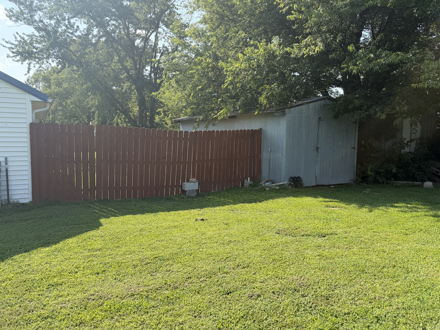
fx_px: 305
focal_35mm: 24
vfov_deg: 56.8
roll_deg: -1.0
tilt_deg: -5.6
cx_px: 220
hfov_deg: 71.6
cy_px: 165
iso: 100
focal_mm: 6.76
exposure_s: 1/2525
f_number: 1.78
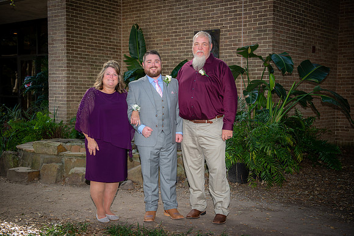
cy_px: 118
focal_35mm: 48
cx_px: 177
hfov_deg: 41.1
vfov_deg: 28.0
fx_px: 472
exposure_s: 1/60
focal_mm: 48
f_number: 3.5
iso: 64
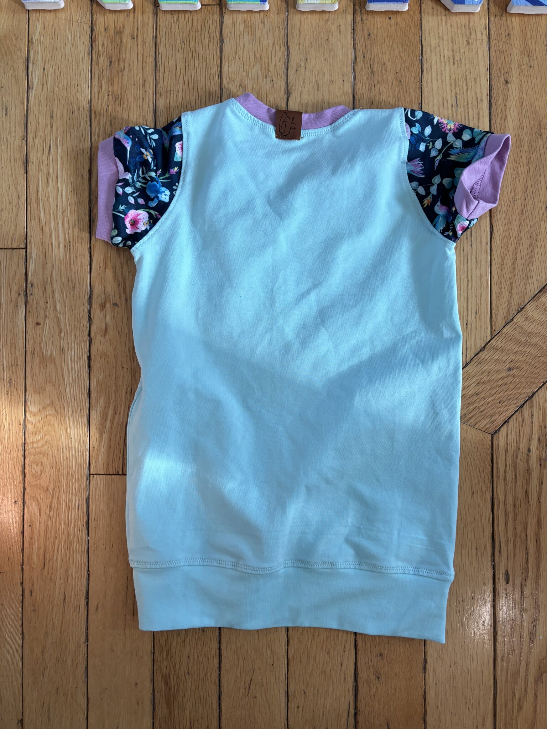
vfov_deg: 67.3
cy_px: 364
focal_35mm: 26
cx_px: 274
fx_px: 548
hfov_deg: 53.1
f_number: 1.6
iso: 125
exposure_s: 1/121
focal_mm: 5.96
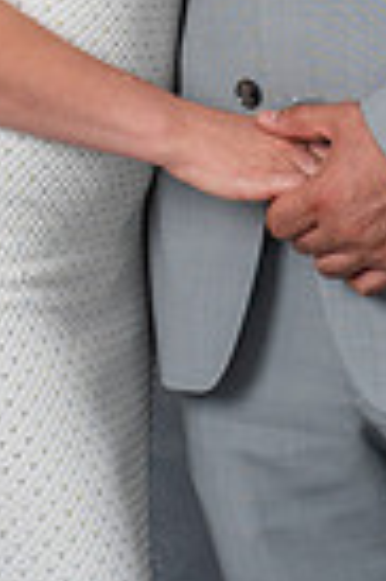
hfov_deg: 4.6
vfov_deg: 6.9
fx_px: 4772
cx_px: 111
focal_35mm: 296
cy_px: -276
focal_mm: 60
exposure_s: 1/160
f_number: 5.6
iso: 200
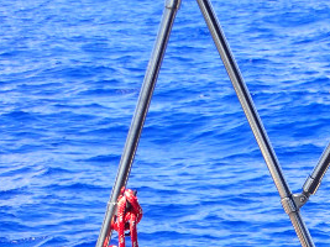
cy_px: 369
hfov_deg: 13.8
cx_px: 418
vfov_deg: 10.4
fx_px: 1315
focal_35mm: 138
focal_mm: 8.41
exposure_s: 1/320
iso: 100
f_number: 4.5
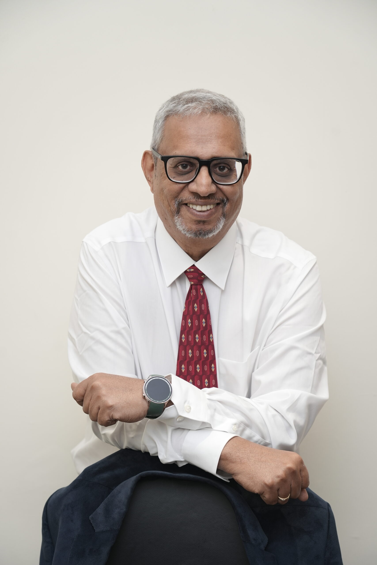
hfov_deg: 19.5
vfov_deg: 28.8
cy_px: 282
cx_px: 188
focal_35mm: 70
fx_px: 1099
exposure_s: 1/160
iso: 250
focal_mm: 70
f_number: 4.5
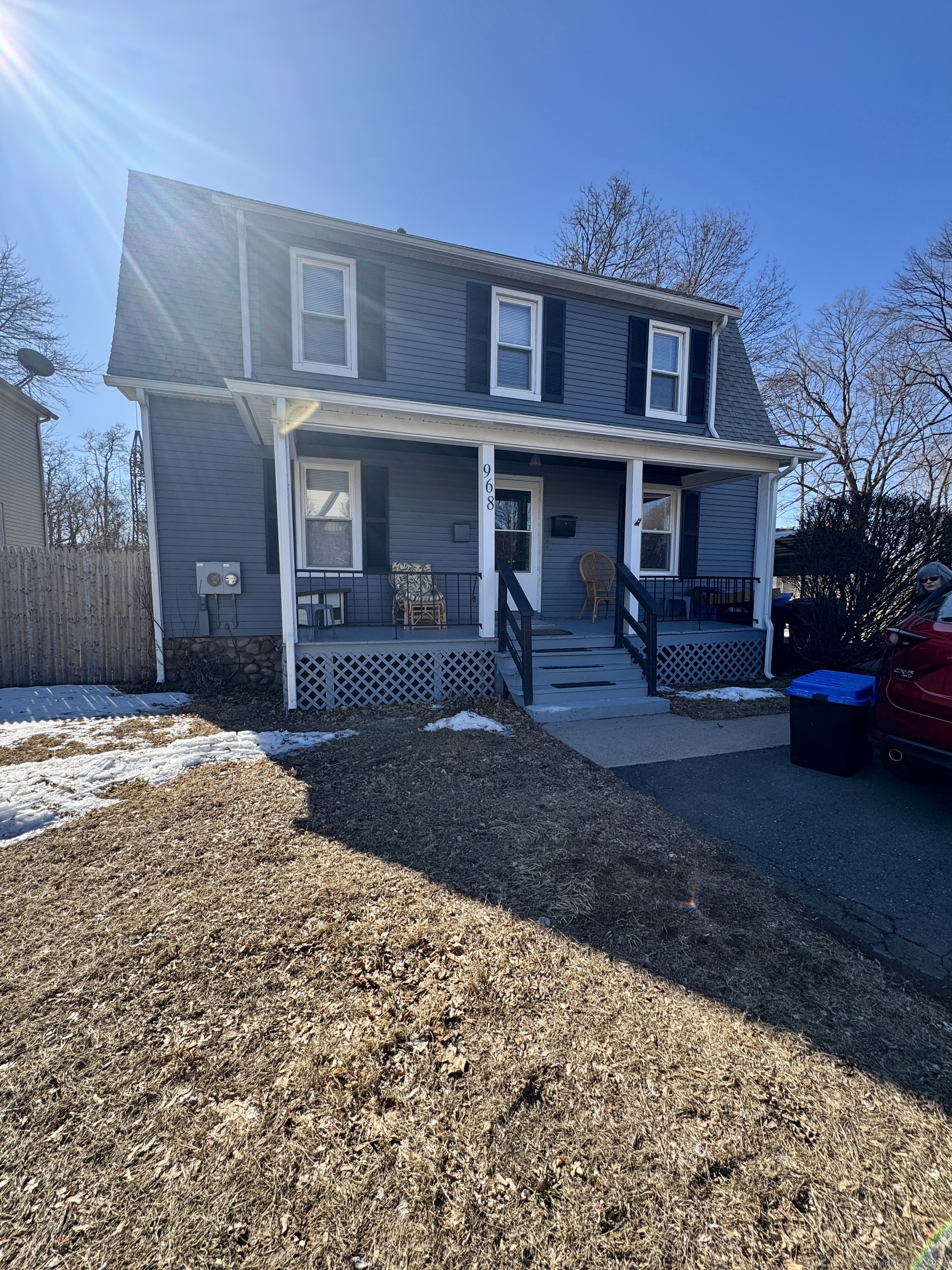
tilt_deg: -3.6
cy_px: 635
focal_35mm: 14
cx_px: 476
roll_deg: -0.6
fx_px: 513
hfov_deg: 85.7
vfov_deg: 102.1
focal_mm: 2.22
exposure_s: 1/631
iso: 40
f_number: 2.2
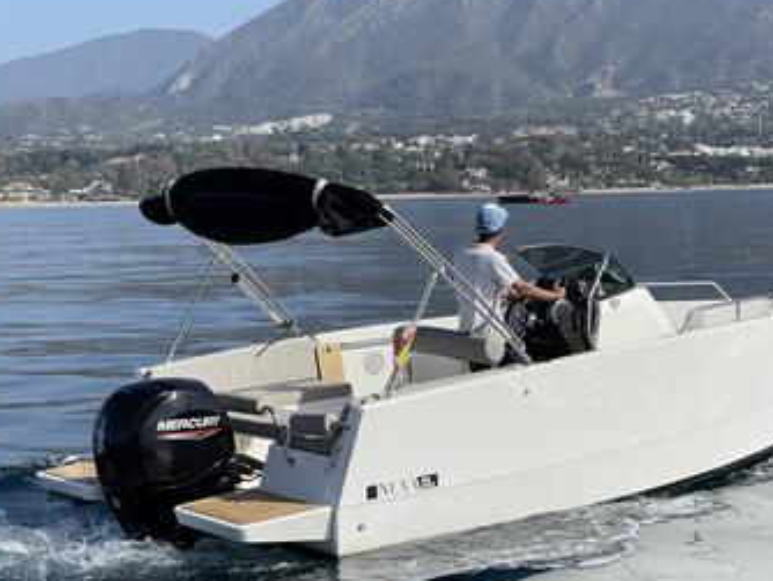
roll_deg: +2.4
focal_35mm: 85
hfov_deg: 22.9
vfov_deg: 17.4
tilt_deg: -3.6
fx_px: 1899
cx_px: 486
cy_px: 316
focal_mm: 7.5
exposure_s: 1/1647
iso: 20
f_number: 2.2
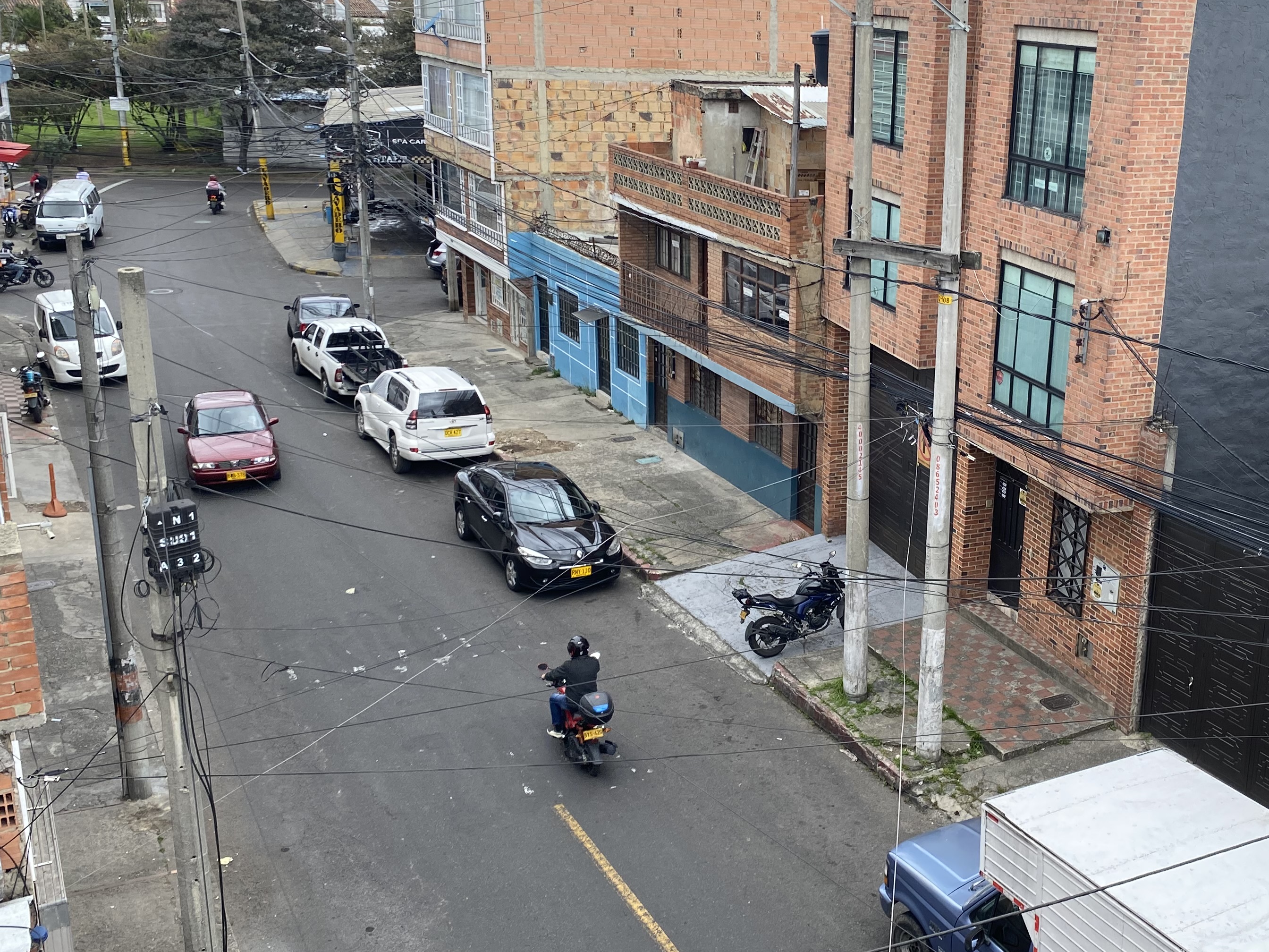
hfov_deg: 46.9
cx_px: 869
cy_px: 439
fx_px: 1430
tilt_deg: -18.8
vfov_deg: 36.8
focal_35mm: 39
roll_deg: -1.2
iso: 32
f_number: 1.8
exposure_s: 1/942
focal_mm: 4.25
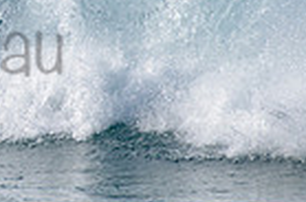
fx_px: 17741
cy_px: 23
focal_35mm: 2092
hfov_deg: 1.0
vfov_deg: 0.7
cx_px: -170
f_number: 5.6
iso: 125
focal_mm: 500
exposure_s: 1/1600
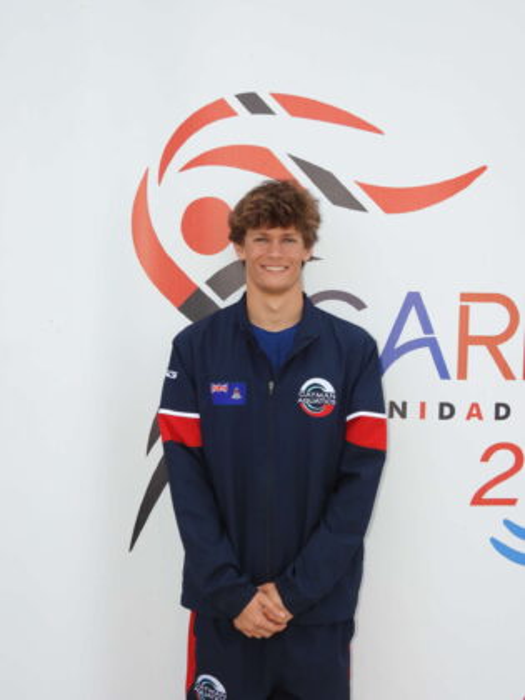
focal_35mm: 47
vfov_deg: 40.4
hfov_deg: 30.9
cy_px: 350
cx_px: 262
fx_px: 950
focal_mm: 8.4
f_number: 3.2
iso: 100
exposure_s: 1/400
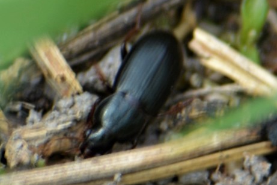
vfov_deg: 1.5
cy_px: 90
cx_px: 125
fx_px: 7214
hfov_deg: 2.2
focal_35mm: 938
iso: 180
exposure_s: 1/125
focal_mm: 300
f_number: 8
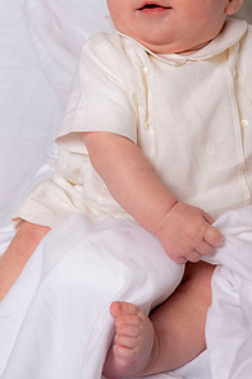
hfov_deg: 14.5
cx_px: 184
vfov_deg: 21.7
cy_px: 152
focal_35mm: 94
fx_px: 990
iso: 250
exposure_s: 1/200
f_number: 5.6
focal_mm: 62
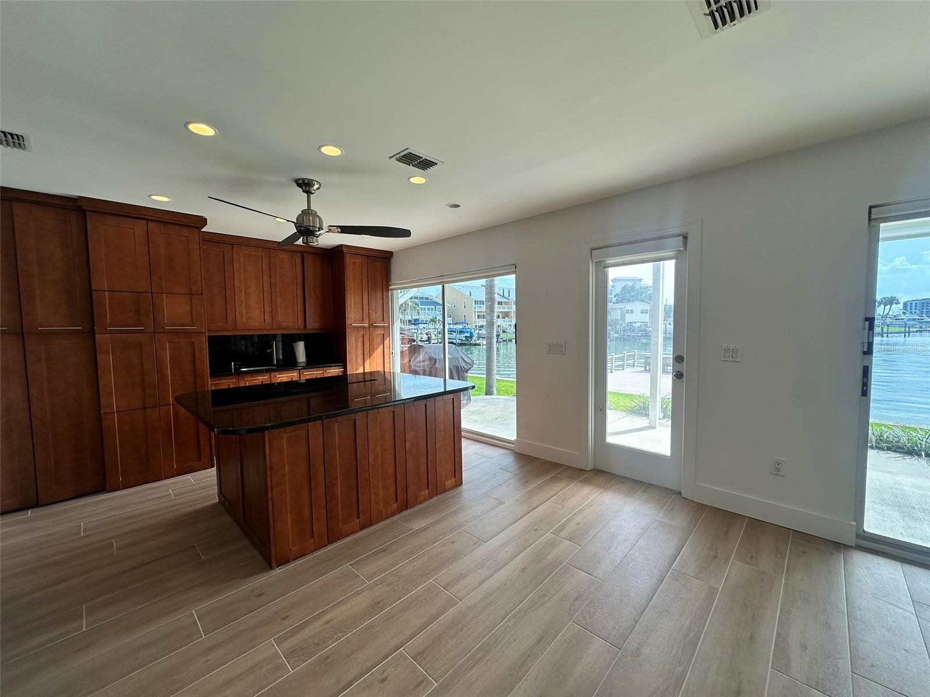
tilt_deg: -2.8
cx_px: 465
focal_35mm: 14
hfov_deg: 102.1
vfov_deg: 85.7
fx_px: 376
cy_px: 348
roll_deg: +0.1
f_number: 2.2
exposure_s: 1/191
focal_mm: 2.22
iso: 40
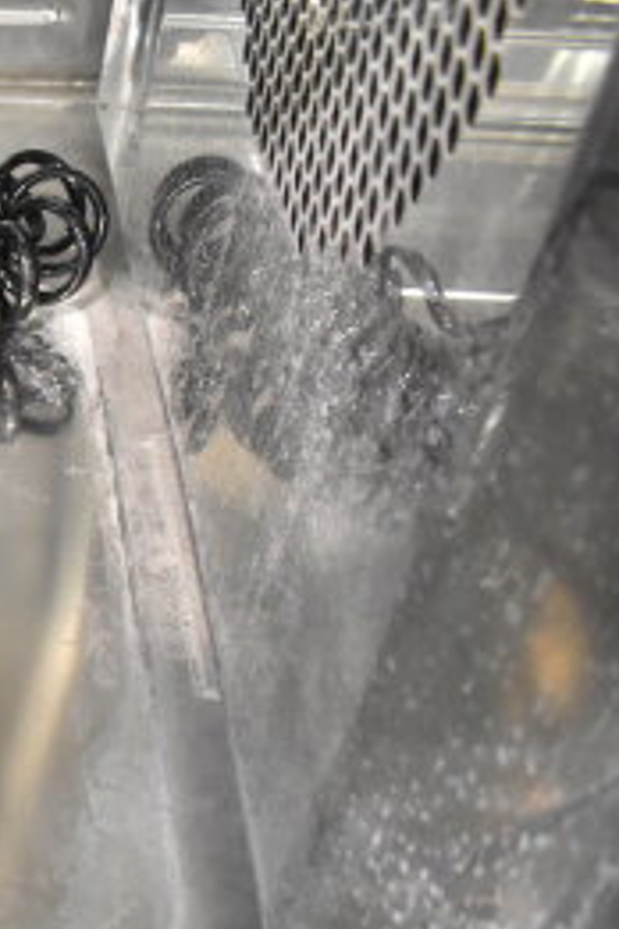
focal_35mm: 63
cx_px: -455
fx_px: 1625
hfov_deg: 17.8
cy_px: 635
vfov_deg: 31.6
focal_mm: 18
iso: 3200
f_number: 3.5
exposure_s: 1/30
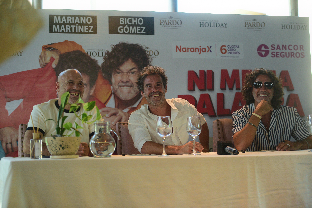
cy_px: 104
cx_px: 156
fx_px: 607
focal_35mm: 70
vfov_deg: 19.5
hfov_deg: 28.8
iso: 800
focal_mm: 70
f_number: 2.8
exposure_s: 1/250
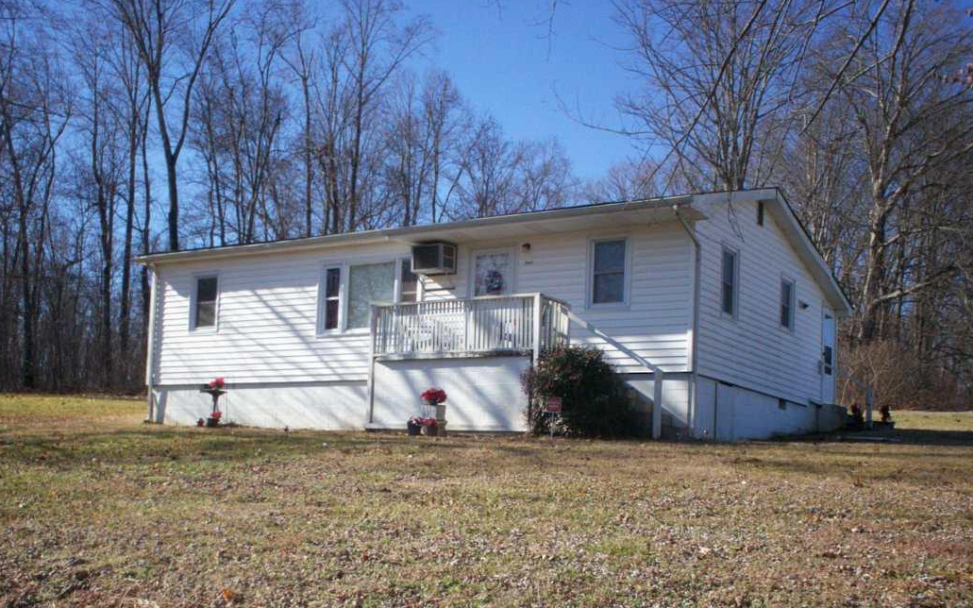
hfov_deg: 44.4
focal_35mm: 45
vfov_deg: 28.4
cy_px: 389
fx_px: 1193
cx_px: 465
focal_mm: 6
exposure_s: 1/460
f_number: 4.5
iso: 100
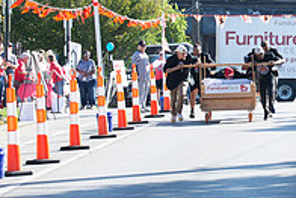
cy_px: 67
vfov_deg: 5.5
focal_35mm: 251
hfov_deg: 8.1
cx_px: 326
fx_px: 2065
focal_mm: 85
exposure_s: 1/250
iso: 200
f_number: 7.1
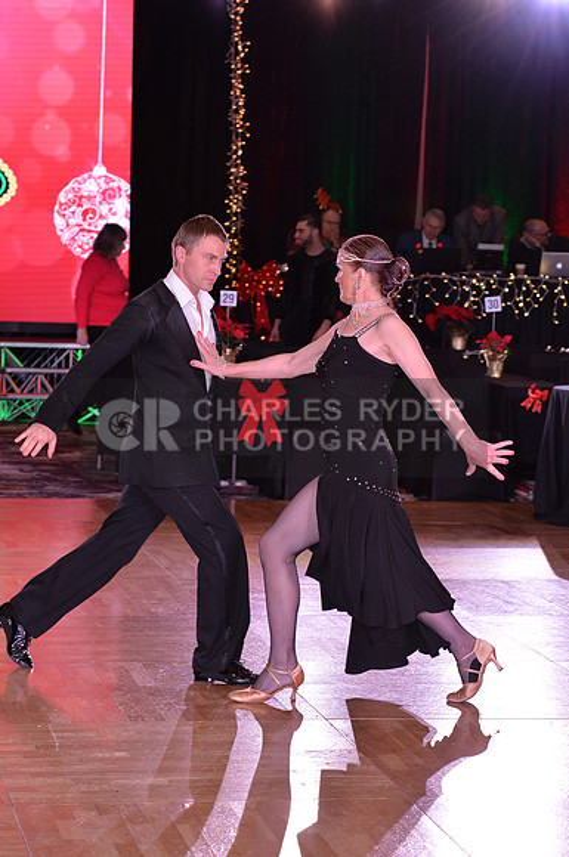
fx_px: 2616
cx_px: 284
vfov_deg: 18.6
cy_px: 428
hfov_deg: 12.4
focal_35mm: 110
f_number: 7.1
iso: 2000
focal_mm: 110
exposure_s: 1/250
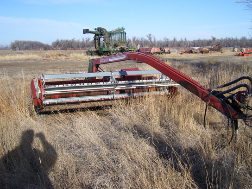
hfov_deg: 50.1
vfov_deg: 38.7
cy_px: 94
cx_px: 126
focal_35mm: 37
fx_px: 269
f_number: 4.8
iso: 80
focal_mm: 6
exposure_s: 1/500
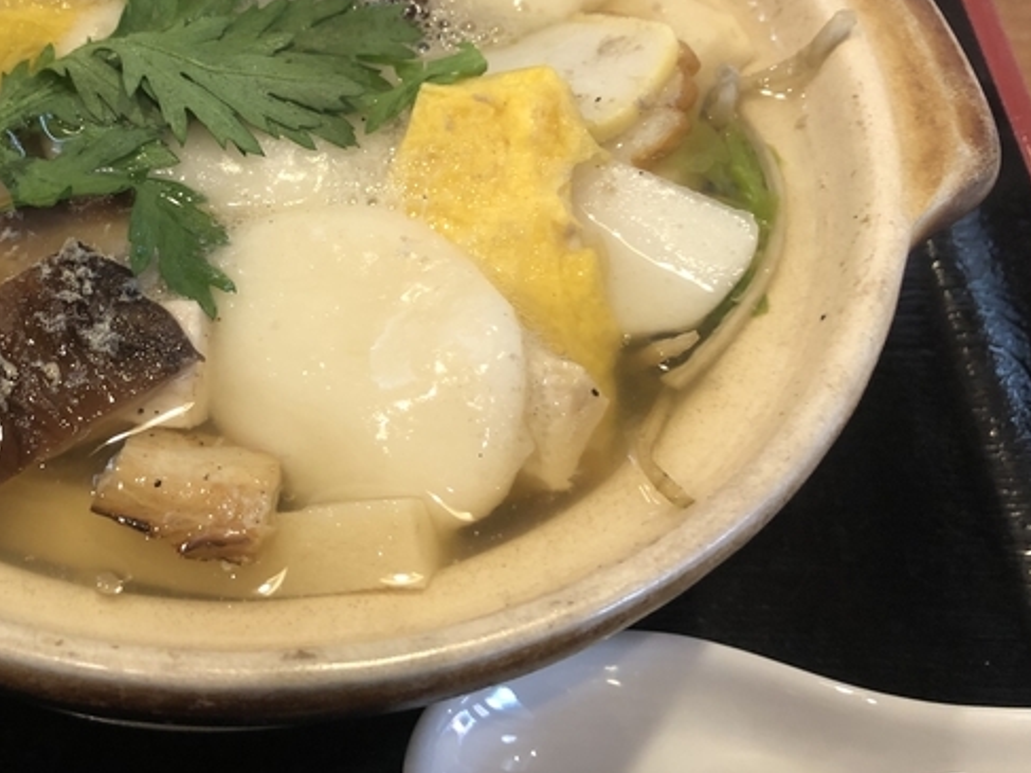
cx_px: 207
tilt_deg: -52.9
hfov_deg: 39.6
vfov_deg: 31.4
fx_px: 1370
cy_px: 322
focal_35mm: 46
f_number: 1.8
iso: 50
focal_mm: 3.99
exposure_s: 1/15
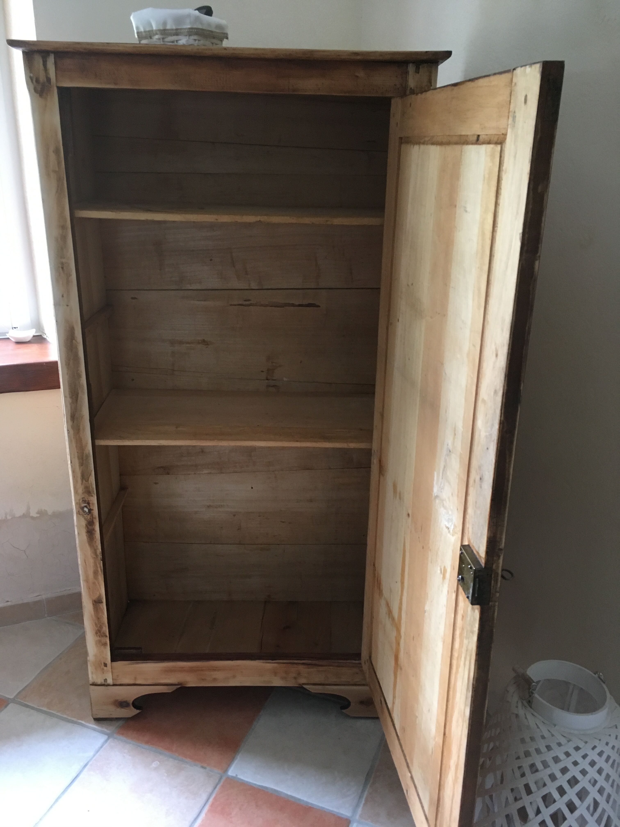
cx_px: 310
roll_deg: -1.3
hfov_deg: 48.2
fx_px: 693
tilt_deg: -22.0
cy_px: 414
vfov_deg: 61.7
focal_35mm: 29
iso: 200
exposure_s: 1/33
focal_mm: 4.15
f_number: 2.2
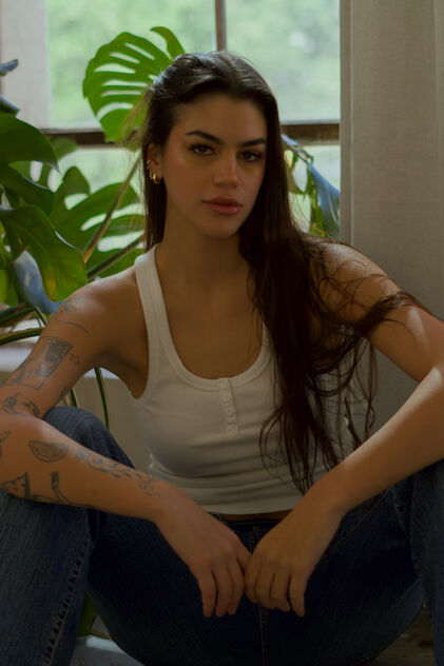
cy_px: 333
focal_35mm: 75
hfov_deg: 18.2
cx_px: 222
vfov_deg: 27.0
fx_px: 1388
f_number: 2.2
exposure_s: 1/200
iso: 100
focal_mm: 50
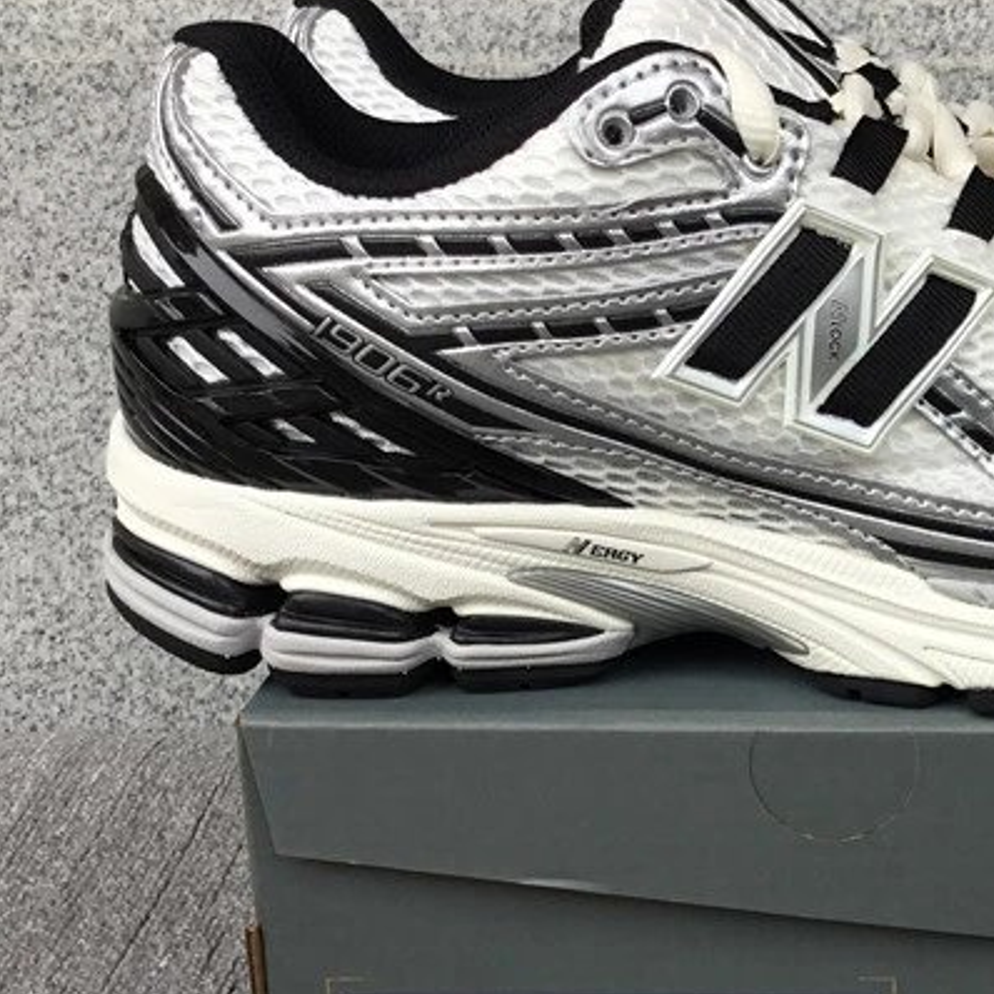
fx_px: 2014
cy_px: 651
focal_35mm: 62
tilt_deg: -19.0
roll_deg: +0.4
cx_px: 839
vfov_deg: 27.6
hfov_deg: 27.0
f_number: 2.4
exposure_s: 1/132
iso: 25
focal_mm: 3.3
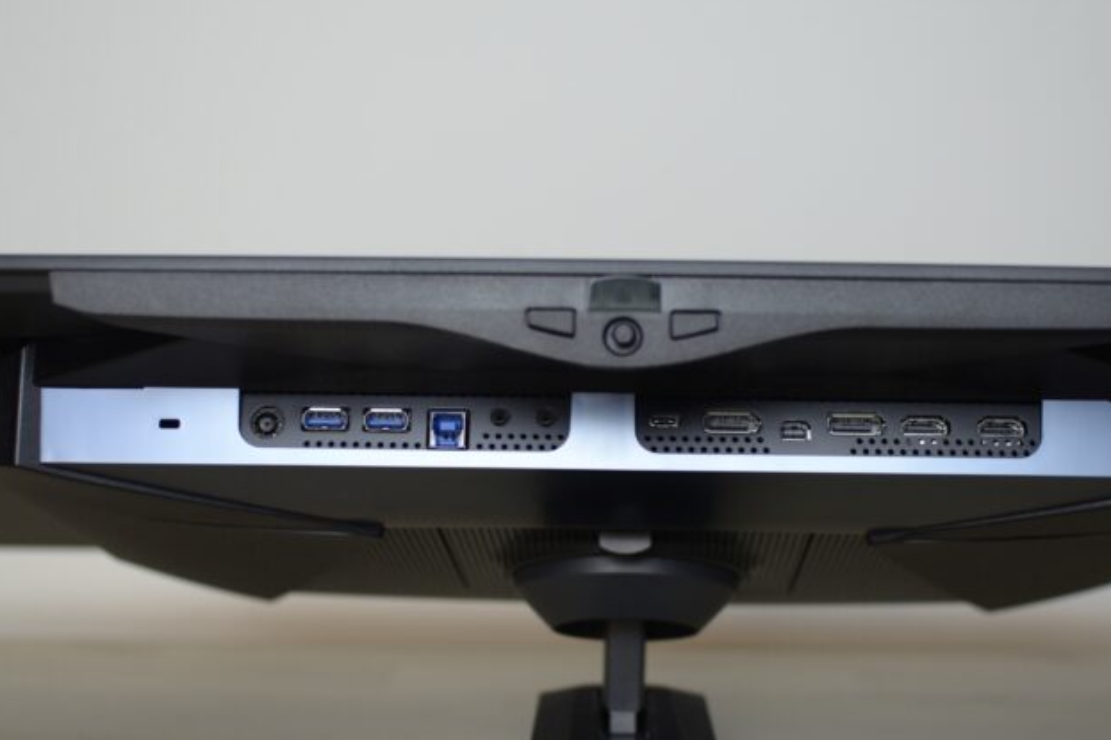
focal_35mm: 65
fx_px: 1993
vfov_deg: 21.0
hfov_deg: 31.1
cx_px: 619
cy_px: 413
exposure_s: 1/250
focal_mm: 35
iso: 640
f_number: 2.5
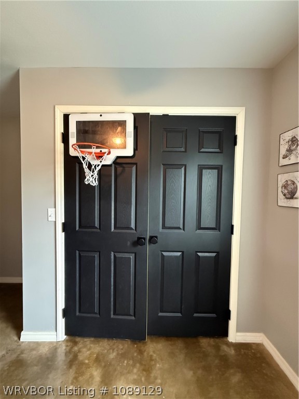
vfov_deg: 102.1
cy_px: 200
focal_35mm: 14
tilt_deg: -3.4
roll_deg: +0.6
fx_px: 161
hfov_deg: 85.7
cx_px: 150
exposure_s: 1/60
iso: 1000
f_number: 2.2
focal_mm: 2.22
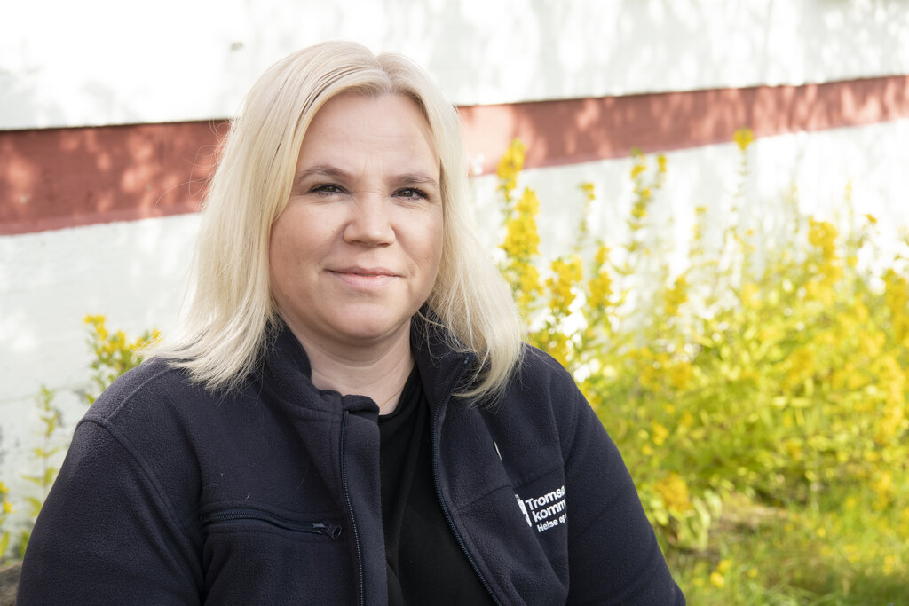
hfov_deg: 31.0
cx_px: 454
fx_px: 1641
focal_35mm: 65
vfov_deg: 20.9
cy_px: 303
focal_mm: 65
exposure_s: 1/320
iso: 400
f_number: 8
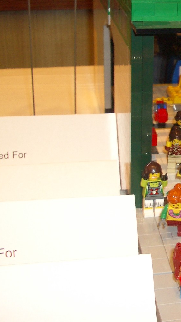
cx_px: 224
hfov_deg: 17.3
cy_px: 144
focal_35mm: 66
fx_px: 563
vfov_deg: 31.9
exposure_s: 1/60
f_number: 2.6
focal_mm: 5.8
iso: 100
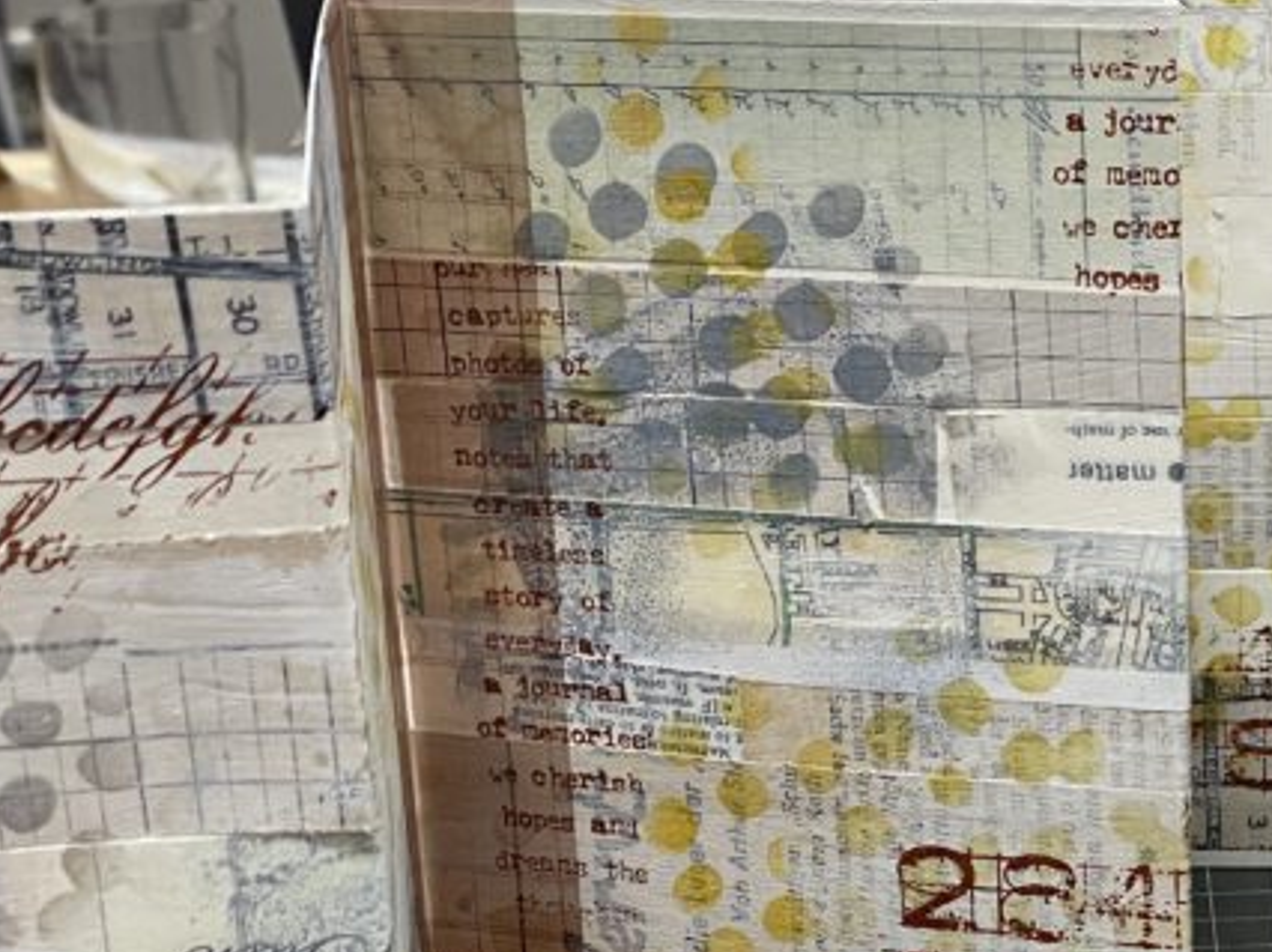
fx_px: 4591
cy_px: 854
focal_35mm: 125
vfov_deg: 11.8
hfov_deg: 15.7
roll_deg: +3.1
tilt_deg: -22.0
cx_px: 1021
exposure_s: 1/100
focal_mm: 6
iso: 160
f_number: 2
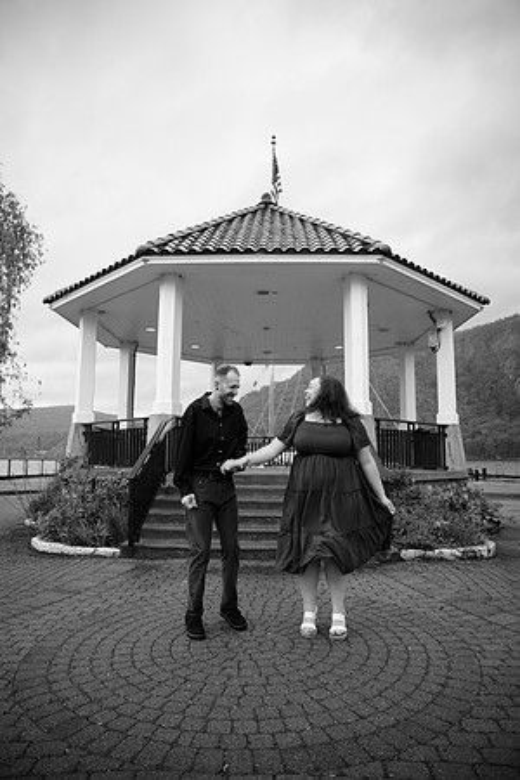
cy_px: 390
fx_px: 520
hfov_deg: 53.1
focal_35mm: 24
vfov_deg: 73.7
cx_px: 260
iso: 64
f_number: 2.8
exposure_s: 1/80
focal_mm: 24
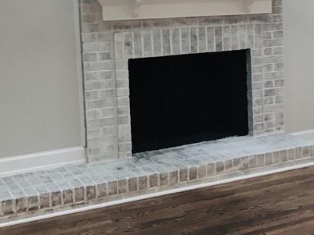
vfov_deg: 19.6
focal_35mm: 74
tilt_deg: -6.4
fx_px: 671
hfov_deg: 24.5
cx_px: 349
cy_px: 33
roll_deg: +1.4
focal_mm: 4.15
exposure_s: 1/30
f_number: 2.2
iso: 50
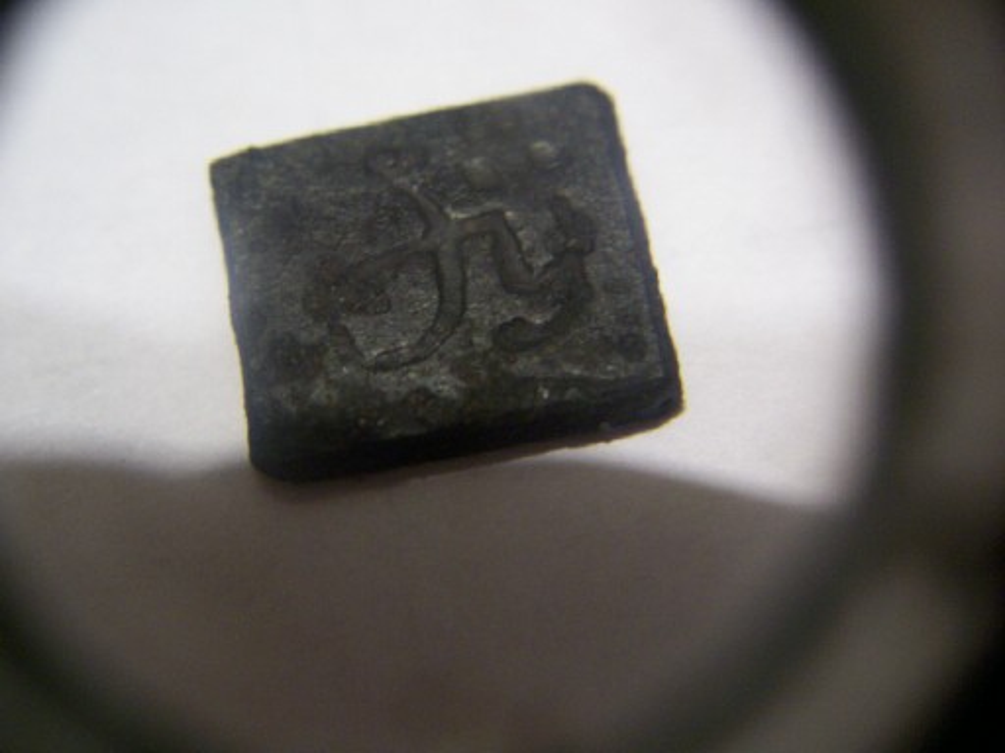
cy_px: 376
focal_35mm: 34
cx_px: 502
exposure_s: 1/8
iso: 160
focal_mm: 5.6
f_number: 2.7
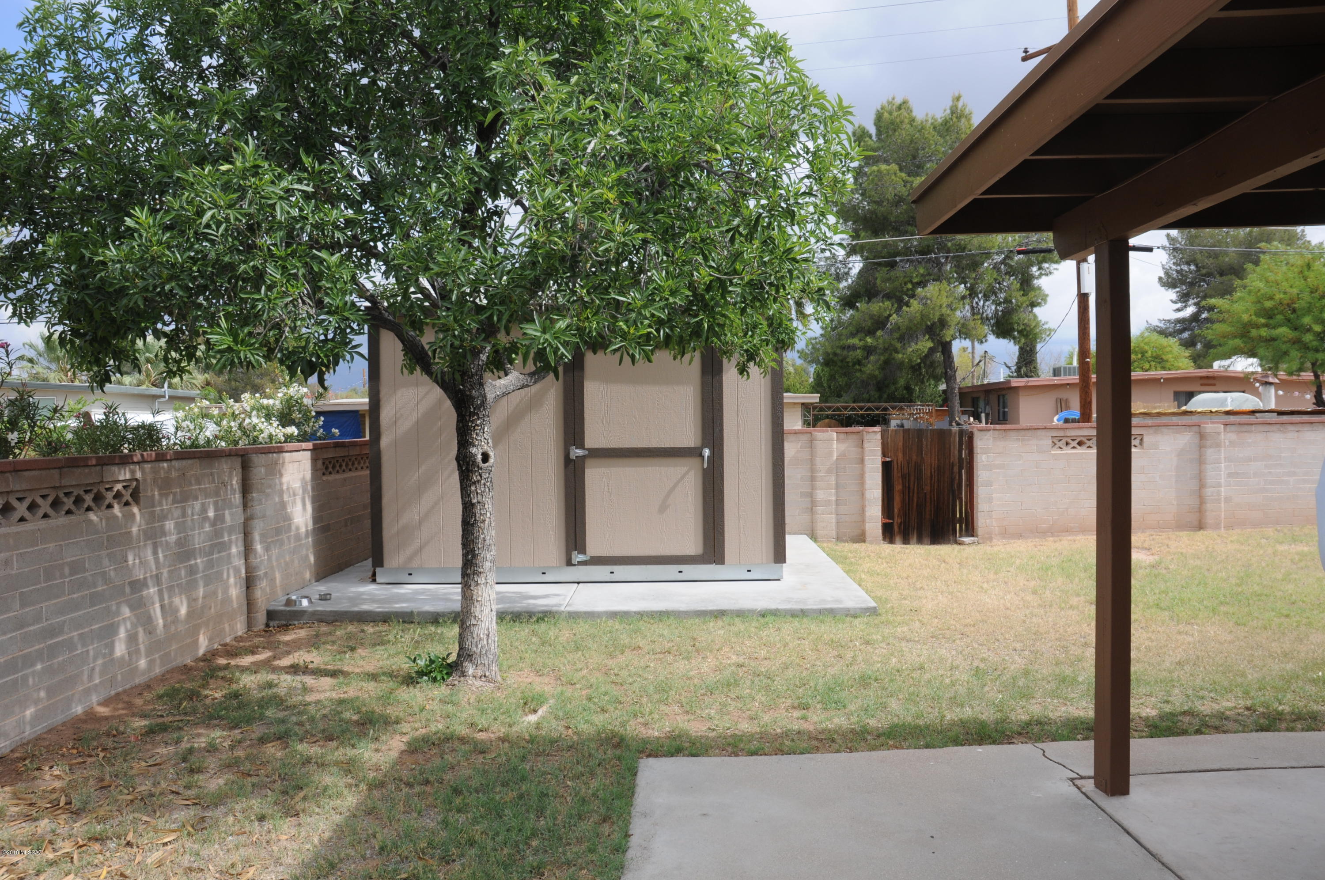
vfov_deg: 47.8
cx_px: 662
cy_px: 440
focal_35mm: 27
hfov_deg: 67.4
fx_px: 992
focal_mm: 18
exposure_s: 1/160
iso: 200
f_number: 11
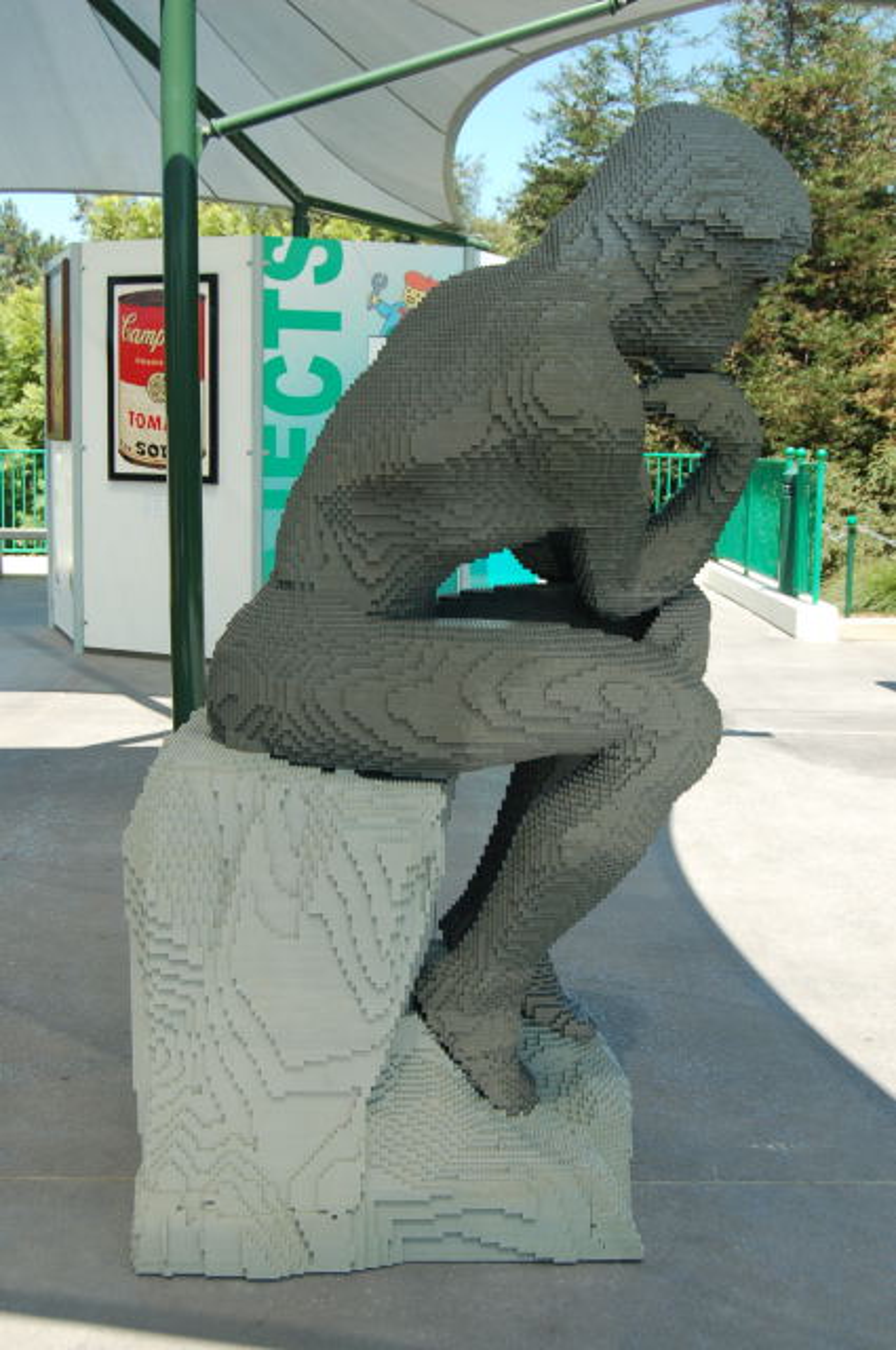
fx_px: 1572
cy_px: 675
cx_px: 448
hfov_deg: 31.8
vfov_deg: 46.5
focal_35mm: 42
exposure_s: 1/125
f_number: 5.6
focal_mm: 28
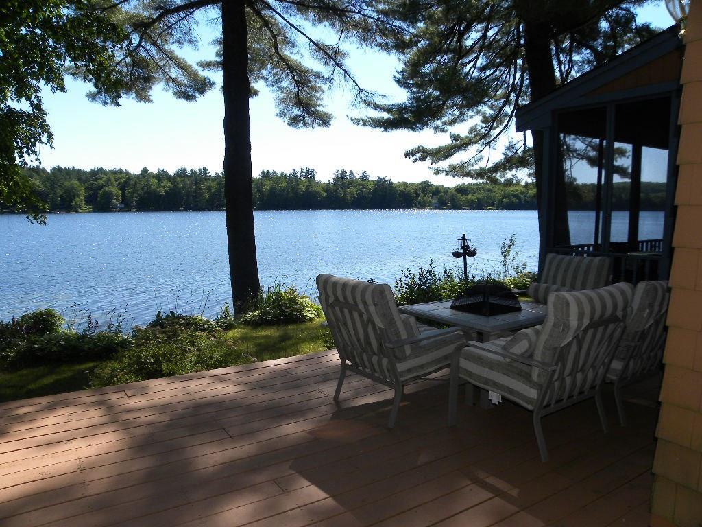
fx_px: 527
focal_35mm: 26
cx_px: 351
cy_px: 264
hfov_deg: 67.3
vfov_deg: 53.1
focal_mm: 4.6
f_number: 5.6
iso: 91
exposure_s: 1/342
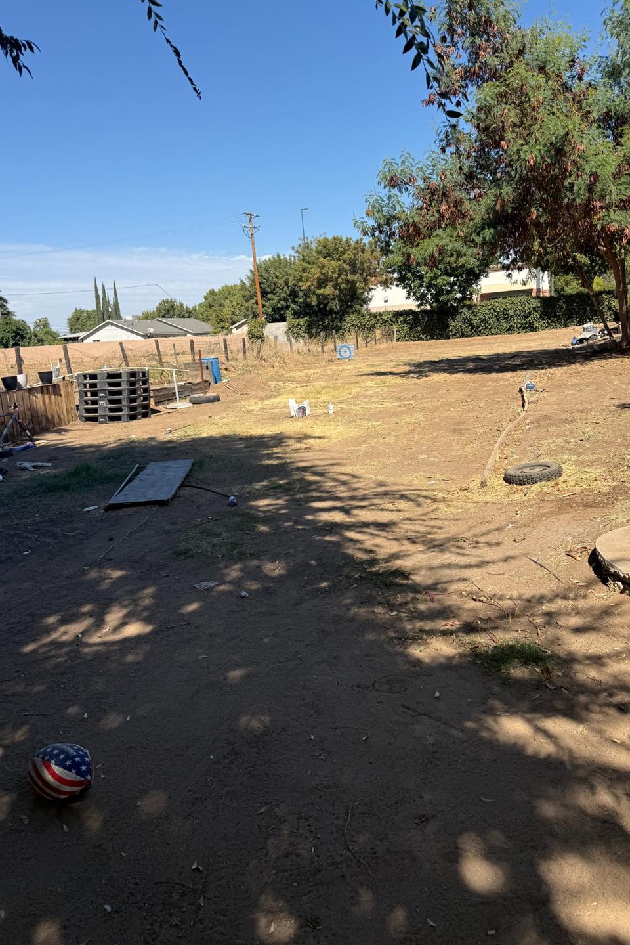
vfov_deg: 69.4
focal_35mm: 26
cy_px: 459
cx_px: 360
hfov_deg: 49.4
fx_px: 682
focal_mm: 6.76
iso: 80
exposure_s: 1/3759
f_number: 1.78
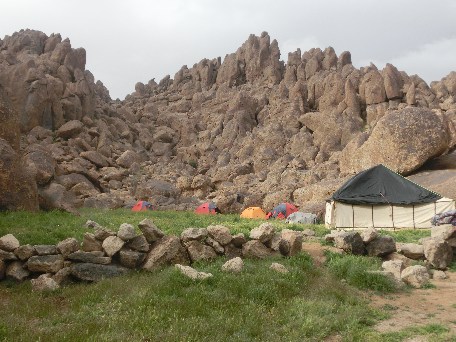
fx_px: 395
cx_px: 228
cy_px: 171
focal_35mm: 30
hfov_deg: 60.0
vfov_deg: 46.8
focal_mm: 5.36
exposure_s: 1/400
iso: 80
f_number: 3.5
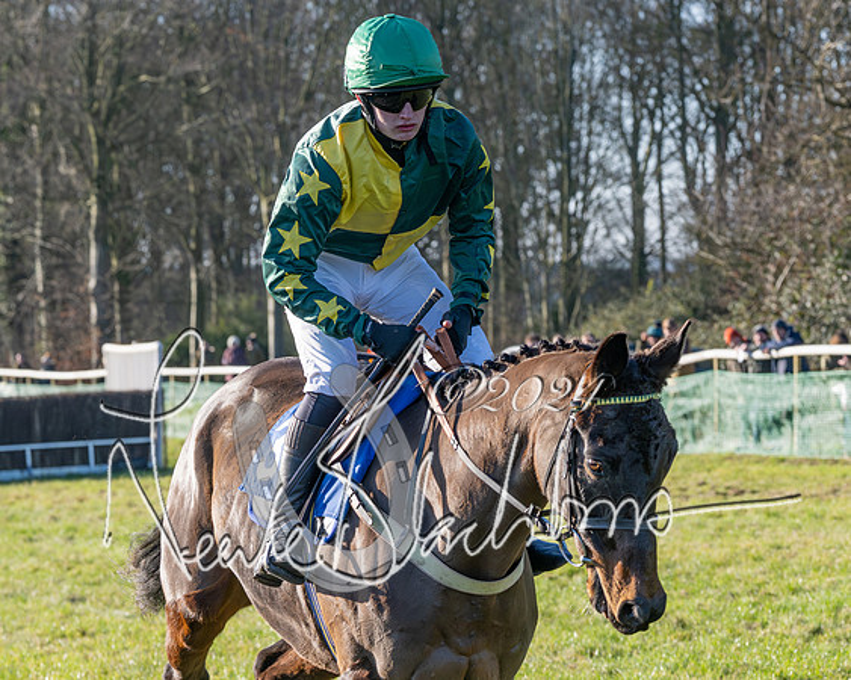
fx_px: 4194
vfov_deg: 9.3
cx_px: 450
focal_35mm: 167
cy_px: 394
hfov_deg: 11.6
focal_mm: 85
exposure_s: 1/1250
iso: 400
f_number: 5
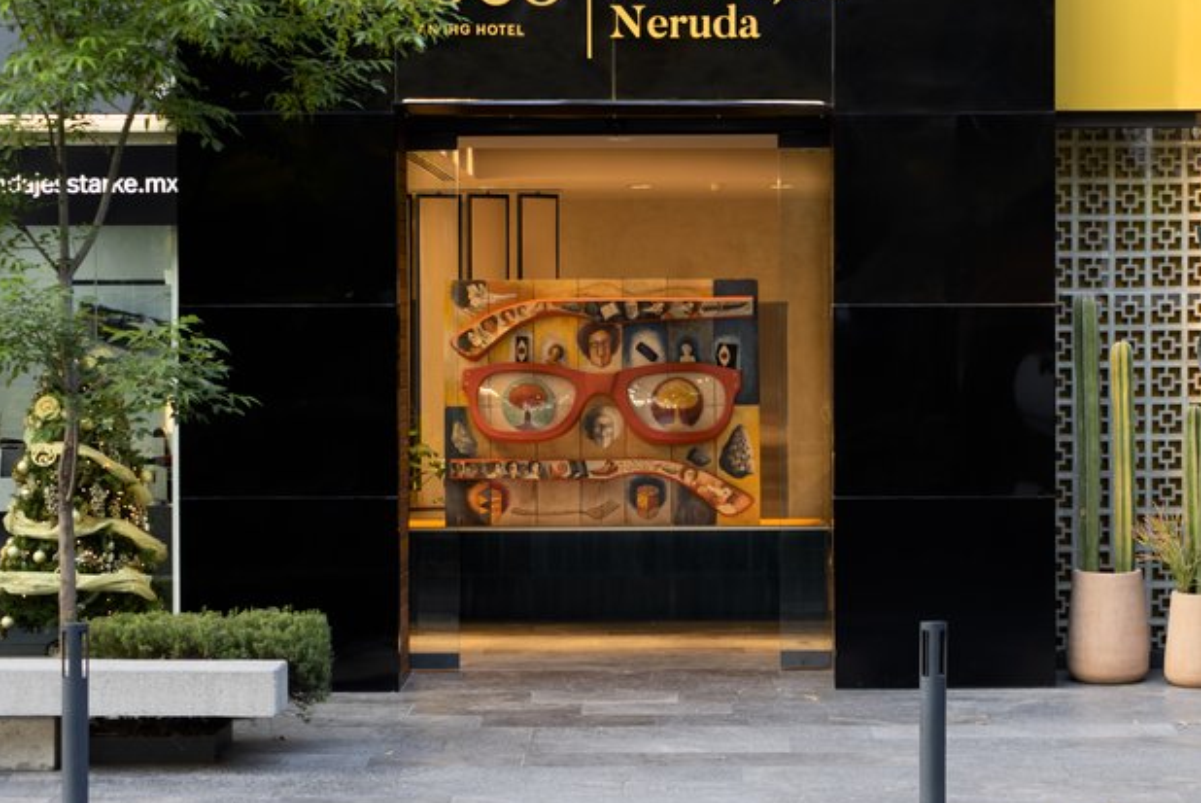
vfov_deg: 12.5
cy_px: 383
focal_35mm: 110
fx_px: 3672
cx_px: 727
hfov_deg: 18.6
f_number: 8
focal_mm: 85
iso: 200
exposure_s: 1/15
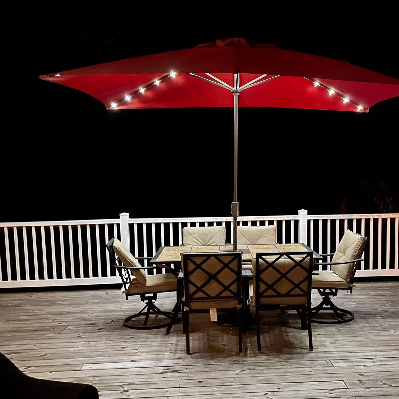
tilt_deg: -6.5
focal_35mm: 39
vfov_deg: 42.7
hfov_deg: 42.7
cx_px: 237
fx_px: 509
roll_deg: +1.0
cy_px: 233
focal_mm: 5.1
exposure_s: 1/5
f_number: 1.6
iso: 2000
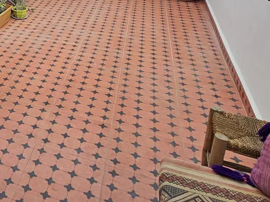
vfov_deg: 31.5
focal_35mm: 40
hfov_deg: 36.6
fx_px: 312
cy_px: -25
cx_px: -50
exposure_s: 1/1343
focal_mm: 2.2
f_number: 2.2
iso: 50
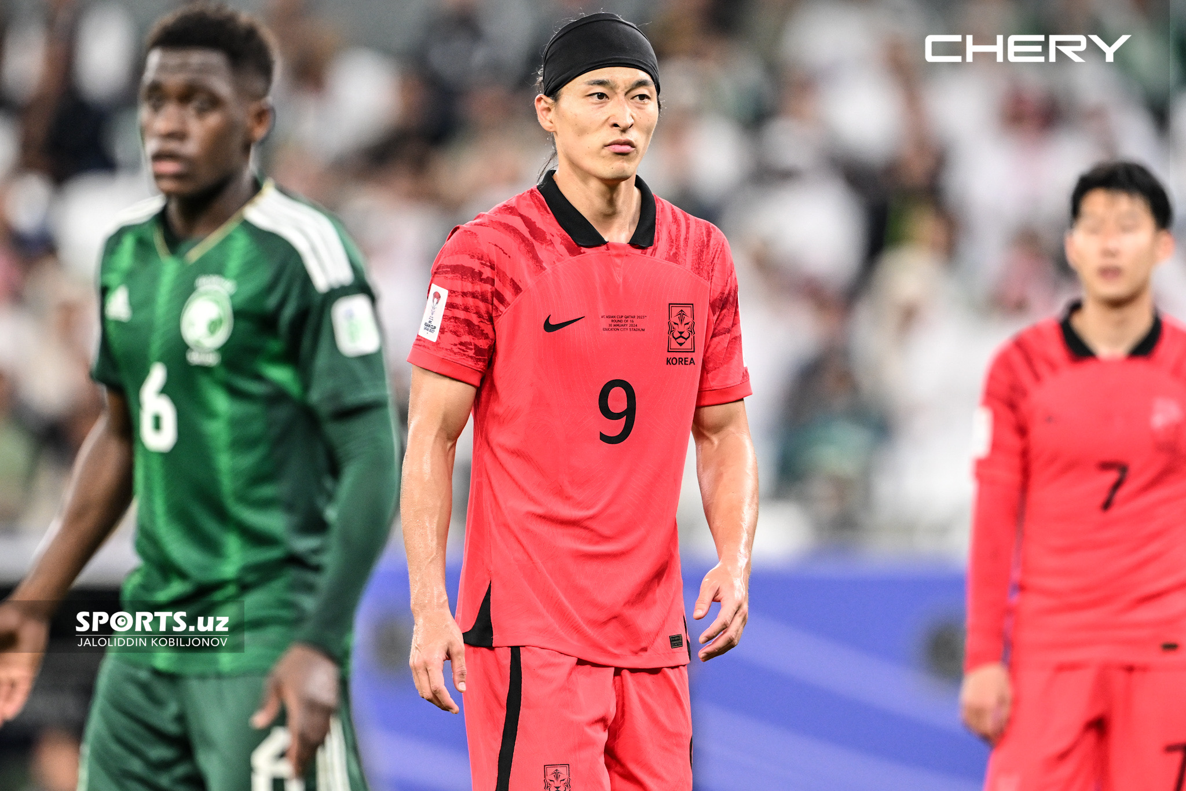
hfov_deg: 5.2
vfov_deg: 3.4
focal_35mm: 400
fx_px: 13179
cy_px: 396
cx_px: 593
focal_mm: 400
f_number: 2.8
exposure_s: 1/1000
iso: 1600
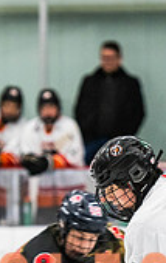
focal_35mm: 460
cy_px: 292
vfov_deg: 4.5
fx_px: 3313
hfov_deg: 2.9
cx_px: 170
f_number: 2.8
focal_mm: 125
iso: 1600
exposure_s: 1/640
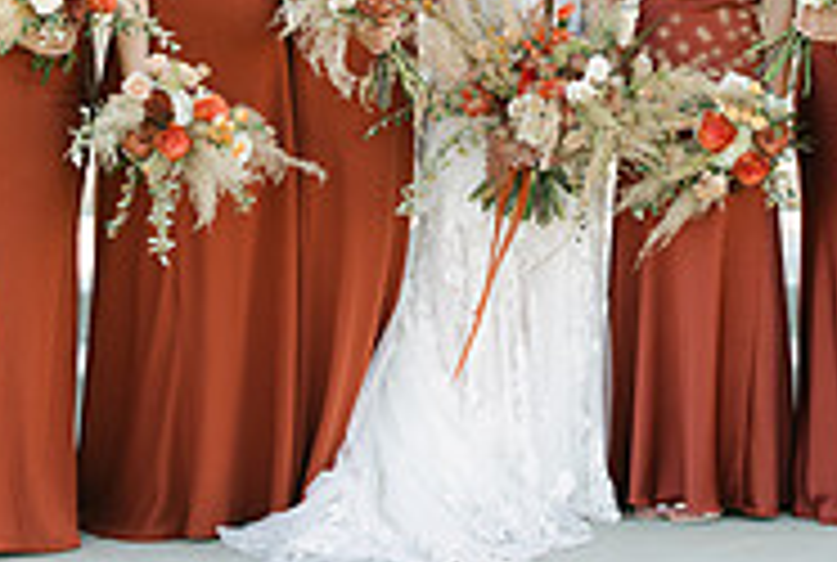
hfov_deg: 12.9
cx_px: 572
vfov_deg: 8.6
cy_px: -209
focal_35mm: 158
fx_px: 3682
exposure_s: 1/1250
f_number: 2.2
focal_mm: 50
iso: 320
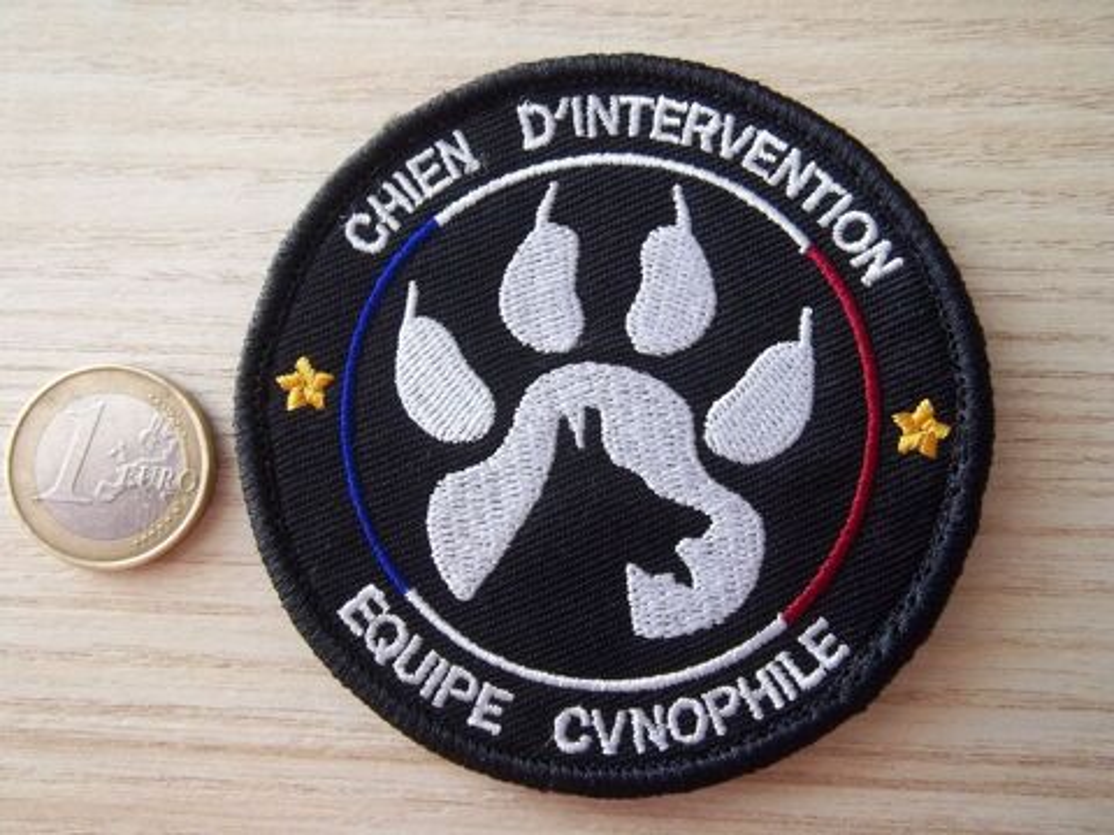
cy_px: 418
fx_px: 901
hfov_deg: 63.4
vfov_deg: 49.7
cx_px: 557
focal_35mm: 28
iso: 160
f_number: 3.5
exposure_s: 1/25
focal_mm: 5.05
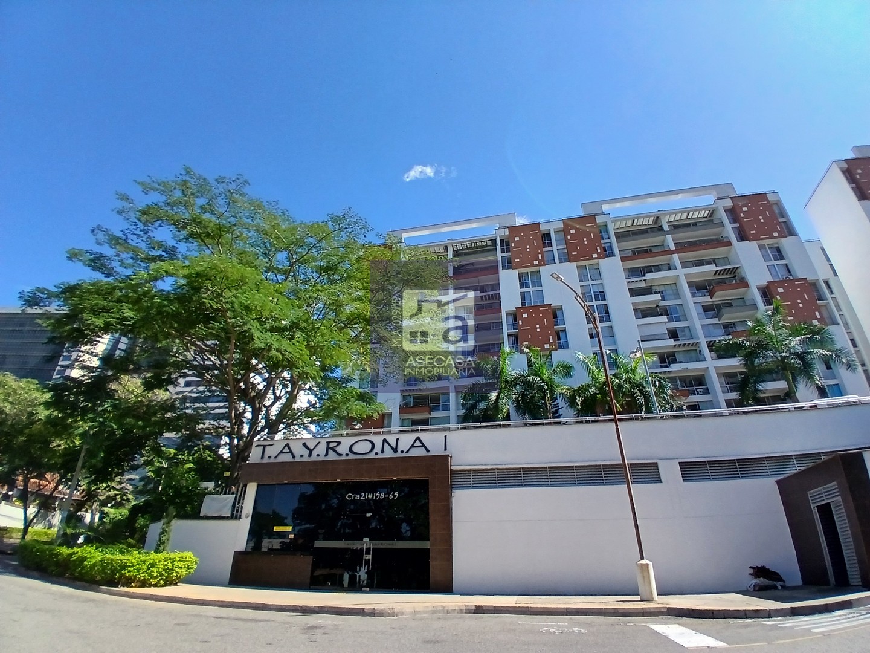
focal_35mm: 17
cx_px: 435
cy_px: 326
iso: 50
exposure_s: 1/882
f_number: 2.2
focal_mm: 1.4
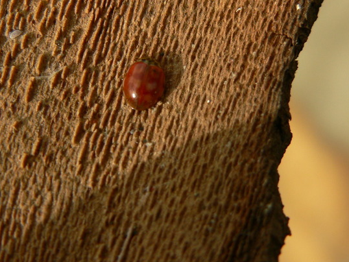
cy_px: 101
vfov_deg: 10.5
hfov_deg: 14.0
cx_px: 151
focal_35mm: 141
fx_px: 1422
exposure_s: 1/320
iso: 80
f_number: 4
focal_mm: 14.8
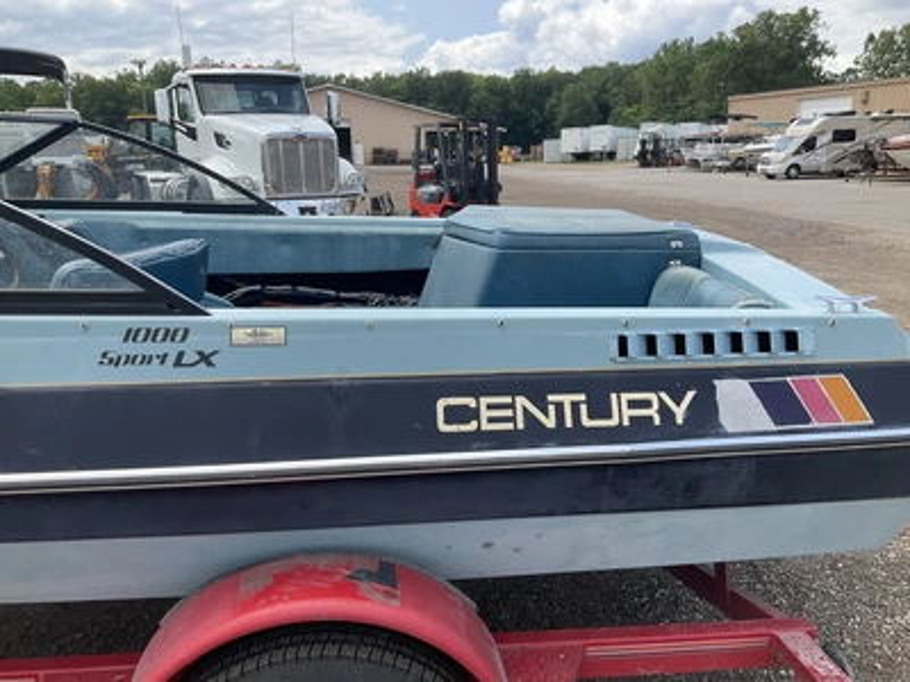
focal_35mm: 29
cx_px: 455
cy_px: 341
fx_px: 762
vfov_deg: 48.2
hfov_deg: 61.7
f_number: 1.8
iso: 25
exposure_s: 1/759
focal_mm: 3
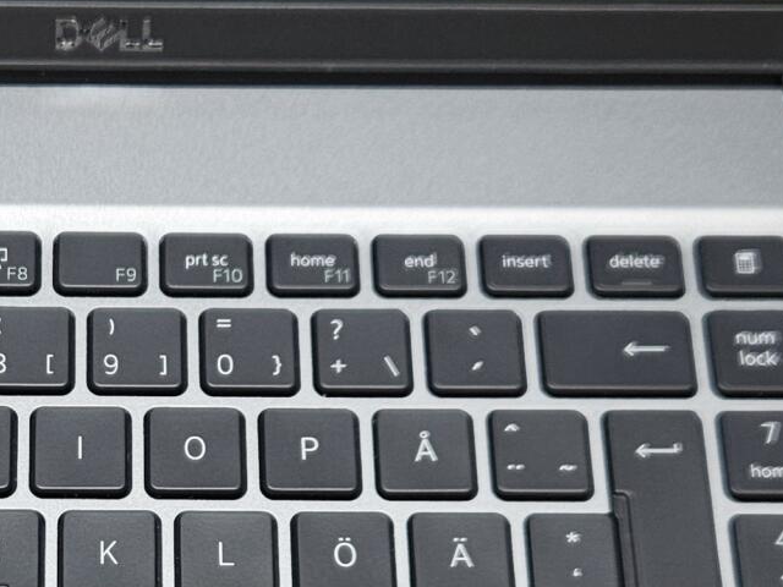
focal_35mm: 92
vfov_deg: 15.8
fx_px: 2081
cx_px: 95
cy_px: 558
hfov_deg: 20.9
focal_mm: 5.4
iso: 64
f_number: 1.8
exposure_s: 1/101
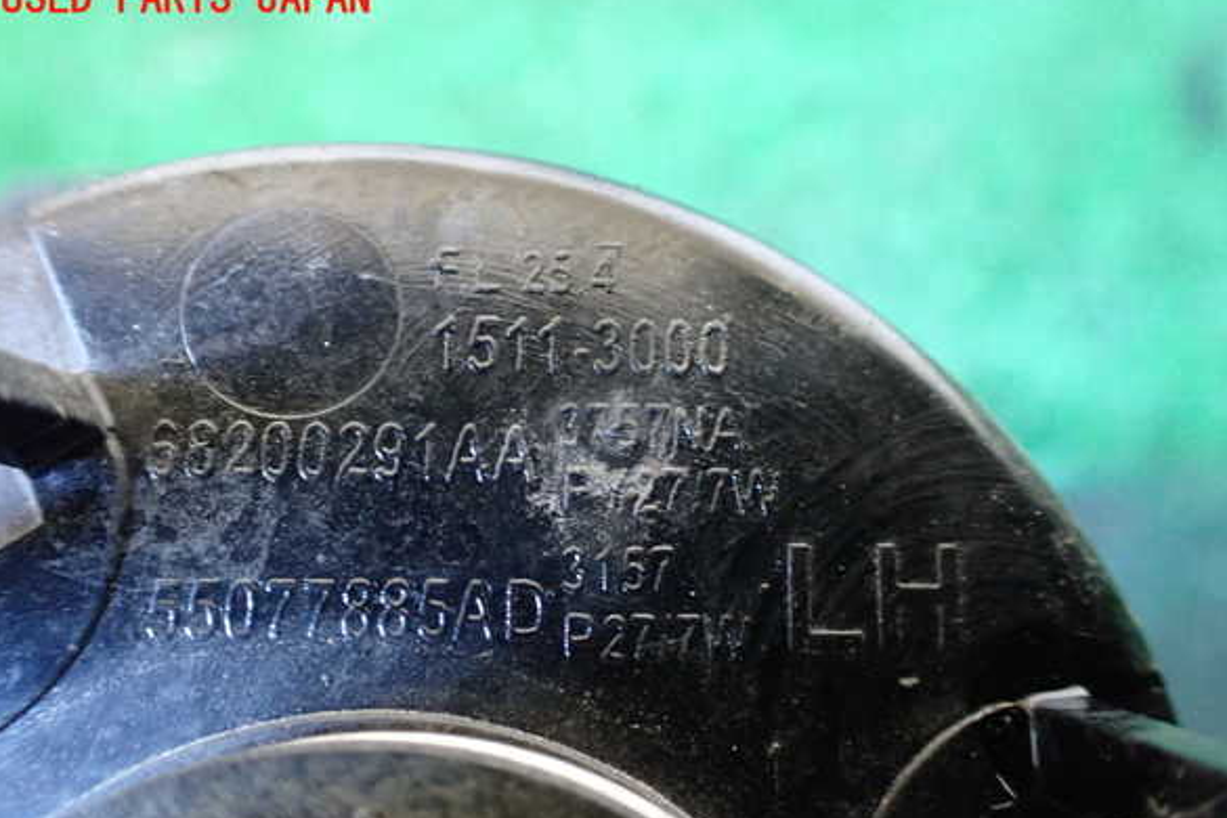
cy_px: 445
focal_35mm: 32
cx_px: 619
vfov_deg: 41.1
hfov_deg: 58.7
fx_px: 1091
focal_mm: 5.4
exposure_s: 1/30
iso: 1000
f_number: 2.3
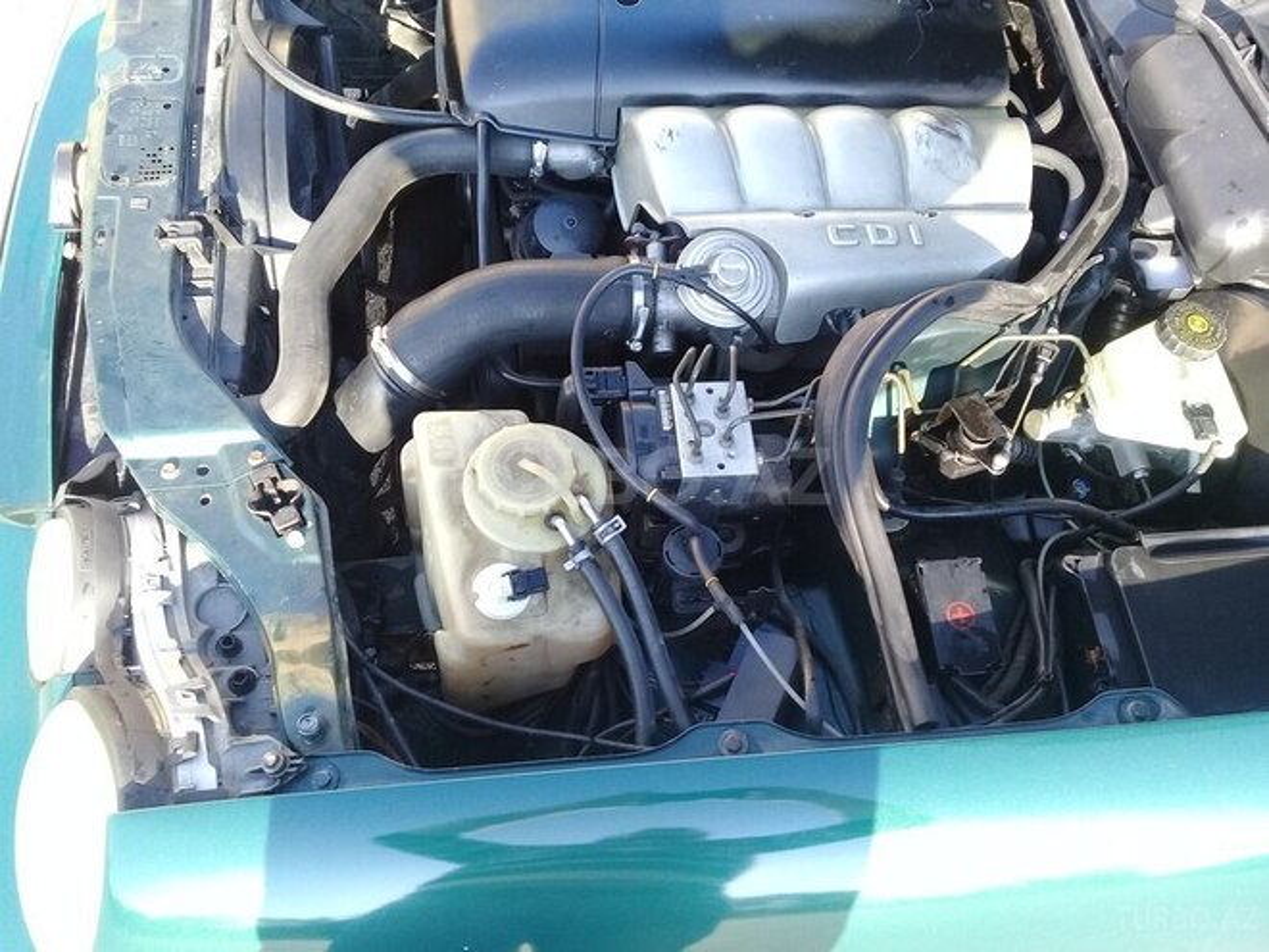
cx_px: 634
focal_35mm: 31
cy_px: 476
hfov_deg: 58.4
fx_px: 1136
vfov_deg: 45.4
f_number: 2.2
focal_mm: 3.3
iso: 50
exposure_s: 1/106
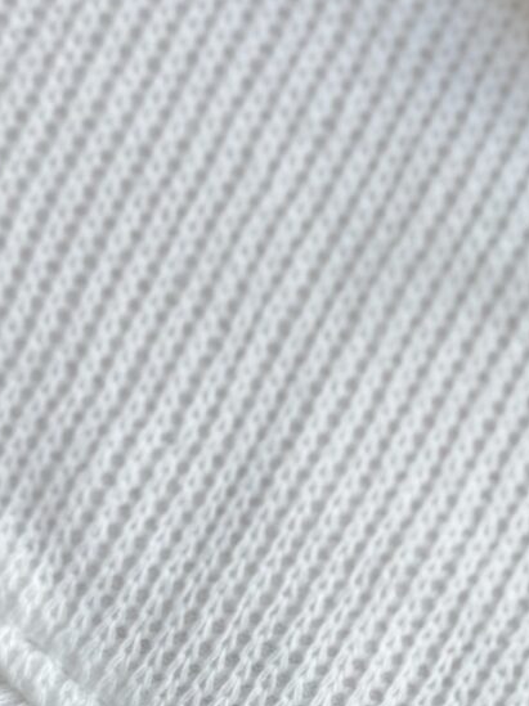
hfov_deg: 12.9
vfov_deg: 17.3
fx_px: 2285
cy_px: 628
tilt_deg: -84.3
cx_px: 618
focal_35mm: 112
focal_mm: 6.76
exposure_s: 1/202
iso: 64
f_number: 1.78
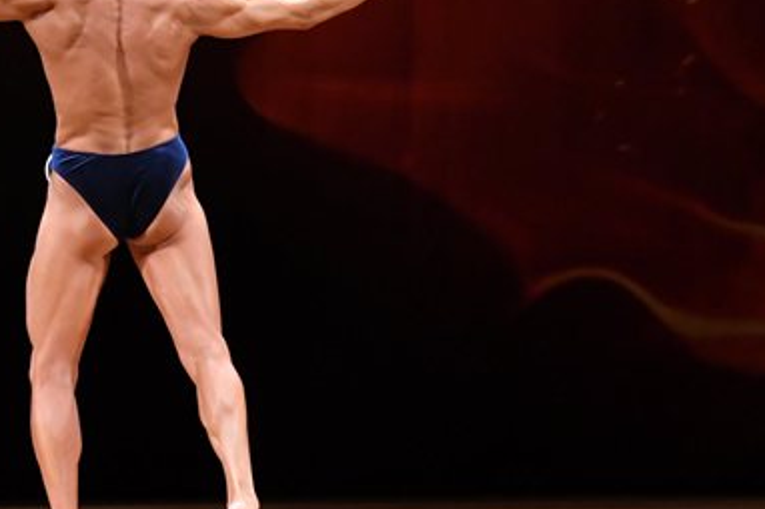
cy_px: 152
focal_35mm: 410
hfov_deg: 5.0
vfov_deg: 3.3
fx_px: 8705
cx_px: 77
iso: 4000
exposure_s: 1/400
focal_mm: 135
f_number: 5.6
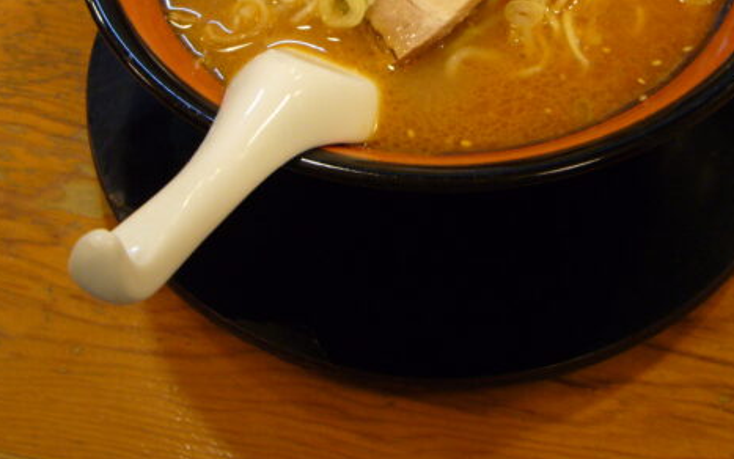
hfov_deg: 33.5
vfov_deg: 20.7
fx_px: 1220
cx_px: 393
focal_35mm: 61
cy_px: 11
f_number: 2.8
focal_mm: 5.8
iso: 160
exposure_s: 1/15
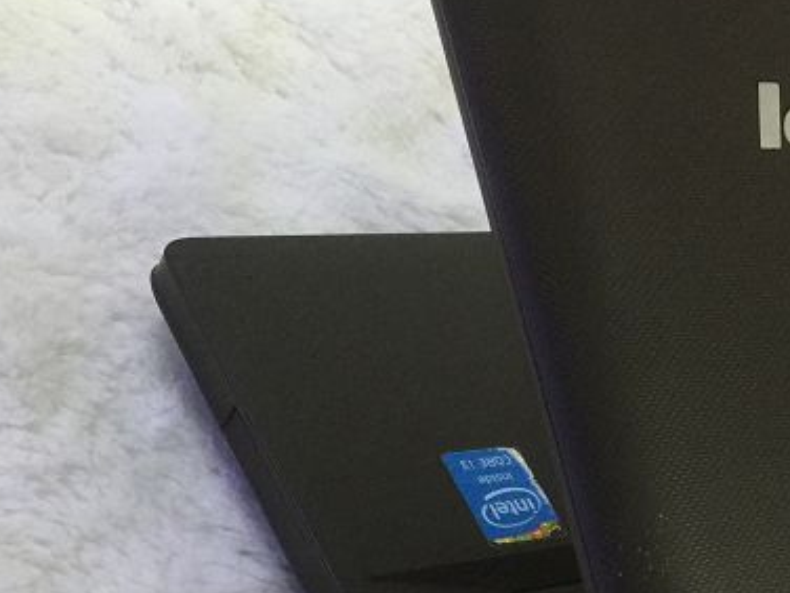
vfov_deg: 17.6
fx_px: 1803
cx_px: 908
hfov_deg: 23.0
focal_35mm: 79
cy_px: 744
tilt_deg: -42.1
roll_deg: -44.7
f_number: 2.2
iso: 80
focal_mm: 4.15
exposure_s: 1/17
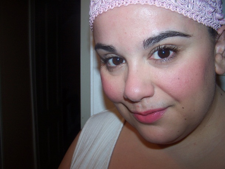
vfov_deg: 37.7
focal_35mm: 38
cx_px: 112
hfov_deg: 49.0
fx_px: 247
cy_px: 84
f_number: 2.8
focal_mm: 6.3
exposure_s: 1/60
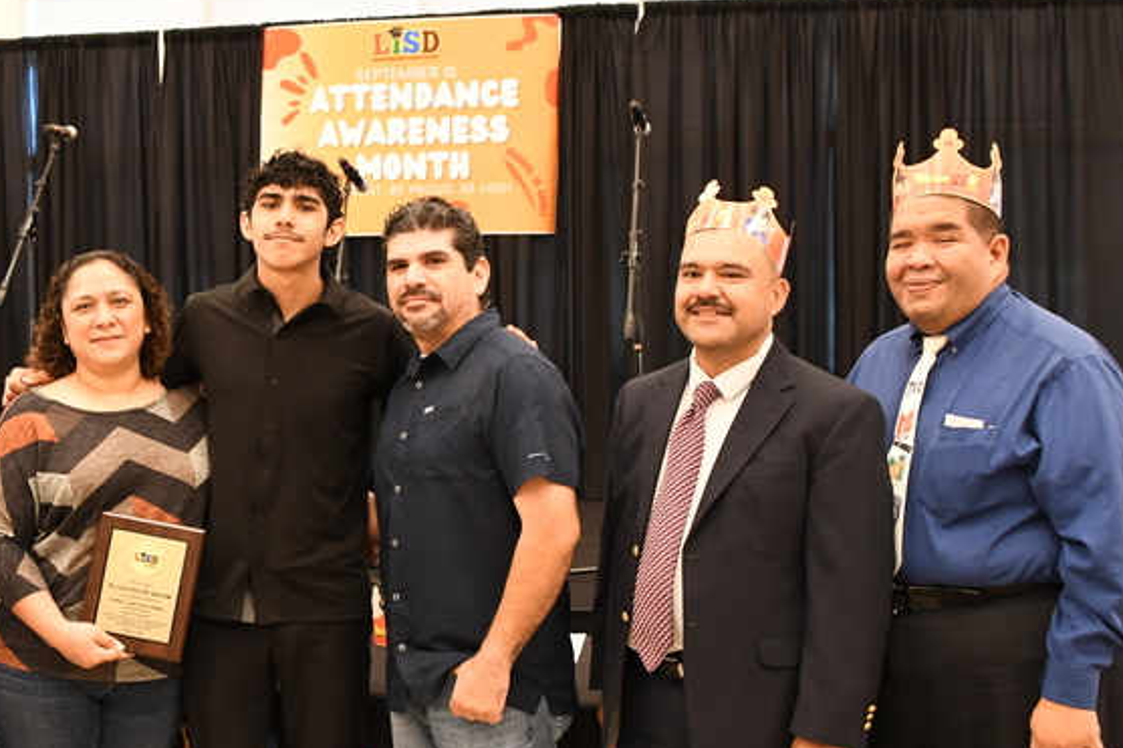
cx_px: 232
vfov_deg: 23.7
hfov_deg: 34.1
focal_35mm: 57
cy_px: 432
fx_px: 1777
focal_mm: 21
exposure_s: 1/100
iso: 1600
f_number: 5.6
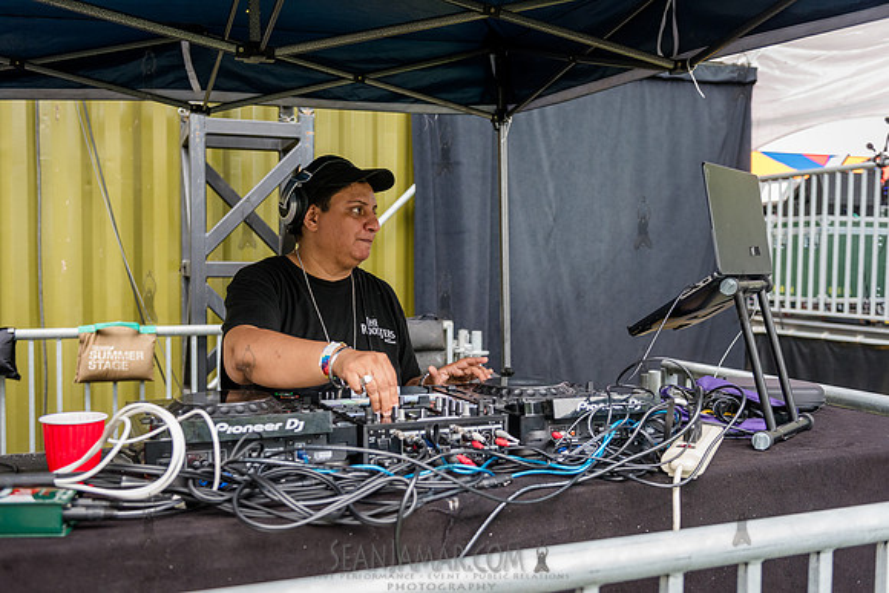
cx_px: 433
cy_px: 296
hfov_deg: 53.6
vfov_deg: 37.3
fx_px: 880
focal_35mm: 36
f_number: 3.2
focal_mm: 34
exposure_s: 1/320
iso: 1000
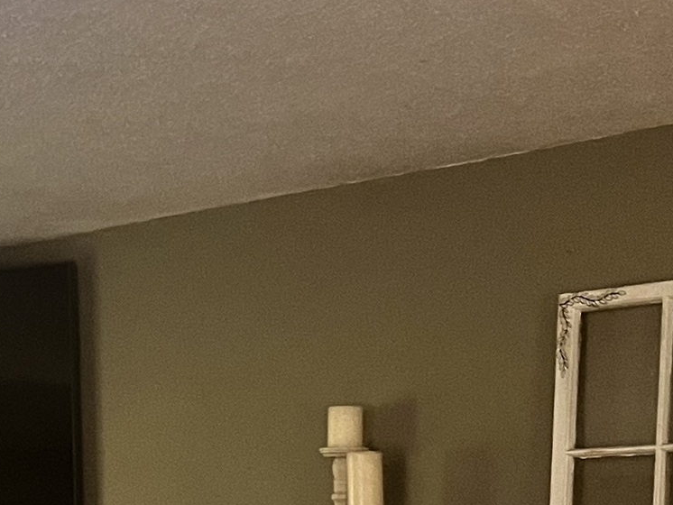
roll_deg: +0.6
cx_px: 145
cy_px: 702
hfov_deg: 18.2
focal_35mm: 107
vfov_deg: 13.2
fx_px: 2081
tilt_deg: -3.0
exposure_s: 1/28
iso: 640
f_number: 1.6
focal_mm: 5.1
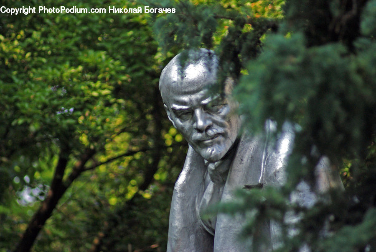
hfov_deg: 4.6
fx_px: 4704
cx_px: 188
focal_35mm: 450
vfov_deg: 3.1
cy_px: 126
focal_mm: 300
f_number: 5.6
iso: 320
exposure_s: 1/500
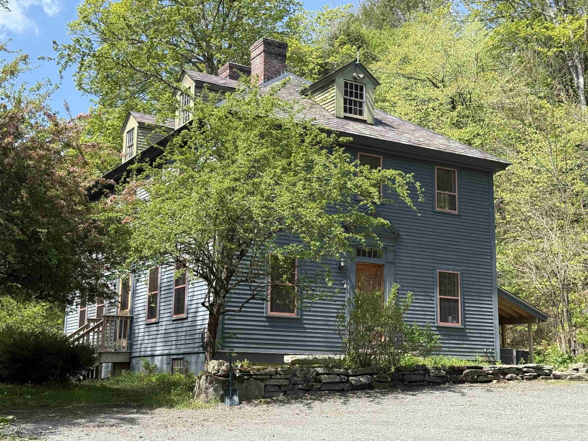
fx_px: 815
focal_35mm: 48
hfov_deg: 39.7
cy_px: 220
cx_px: 294
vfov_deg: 30.3
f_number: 1.78
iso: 64
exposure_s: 1/1608
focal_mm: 6.76
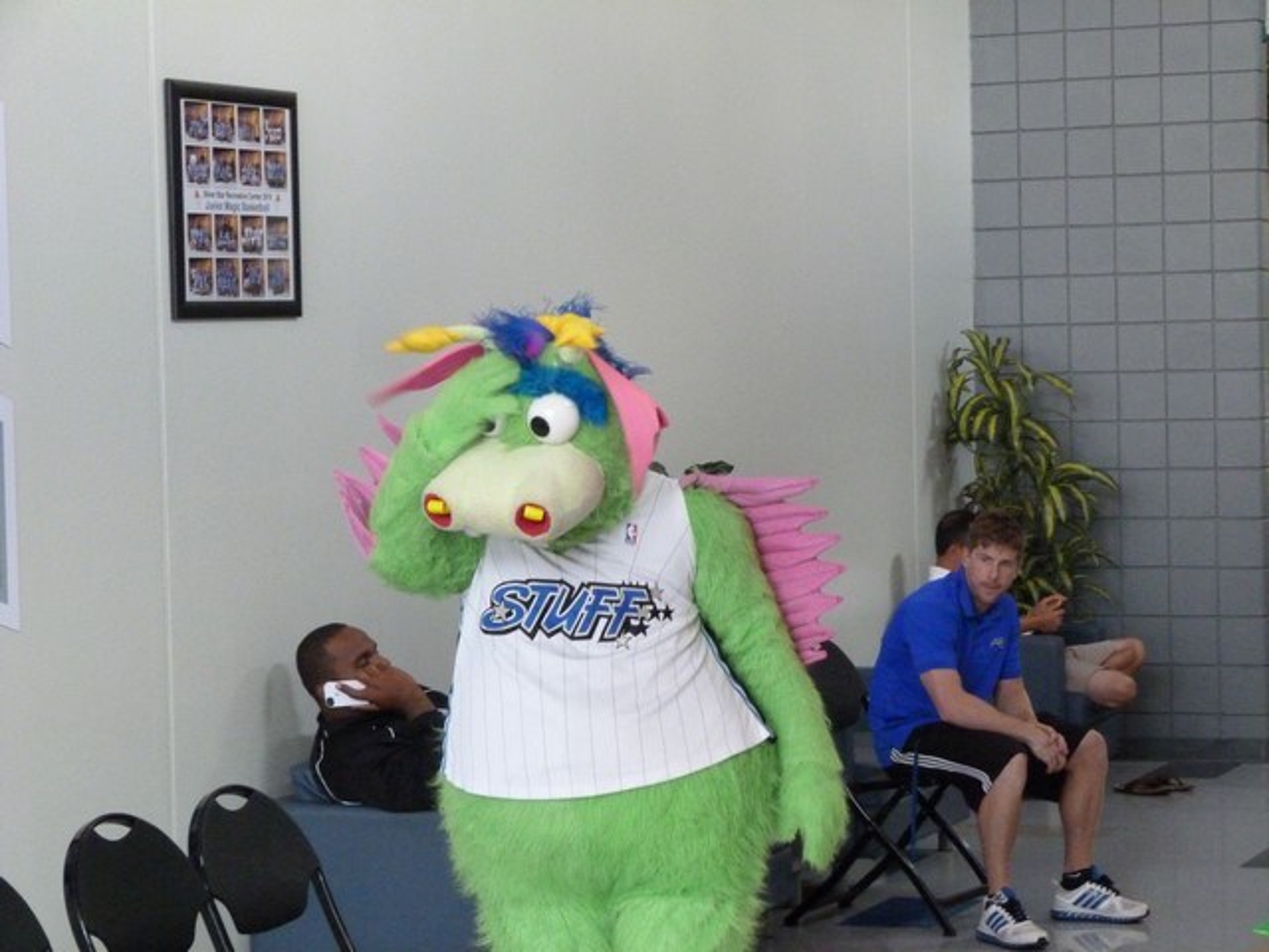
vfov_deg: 14.9
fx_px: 3629
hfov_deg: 19.8
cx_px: 634
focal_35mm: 99
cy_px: 476
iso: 800
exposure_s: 1/100
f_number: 3.5
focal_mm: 17.9
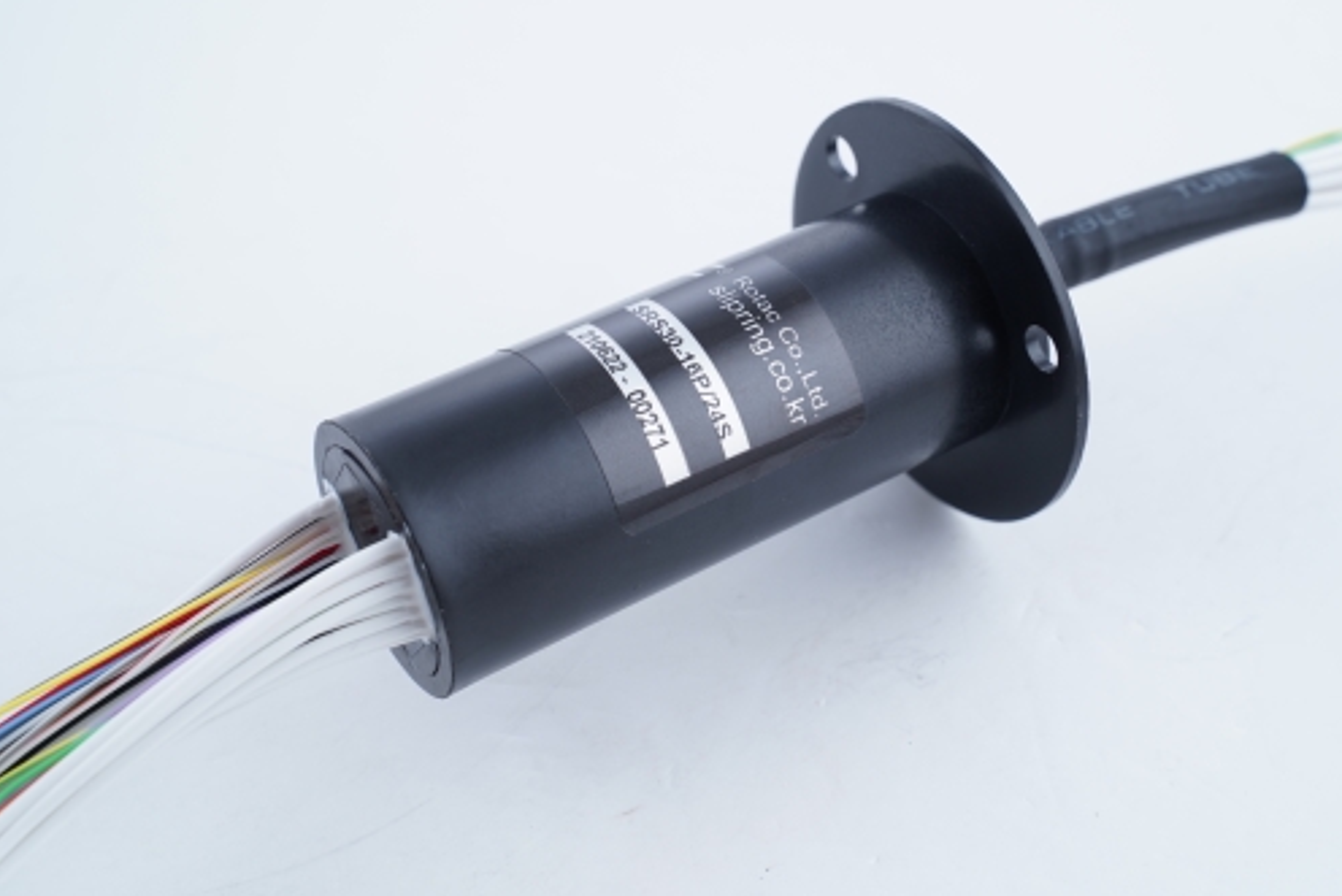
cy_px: 371
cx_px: 777
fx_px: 1939
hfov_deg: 38.1
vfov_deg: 26.0
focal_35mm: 52
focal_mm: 43
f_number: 10
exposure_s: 1/125
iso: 250
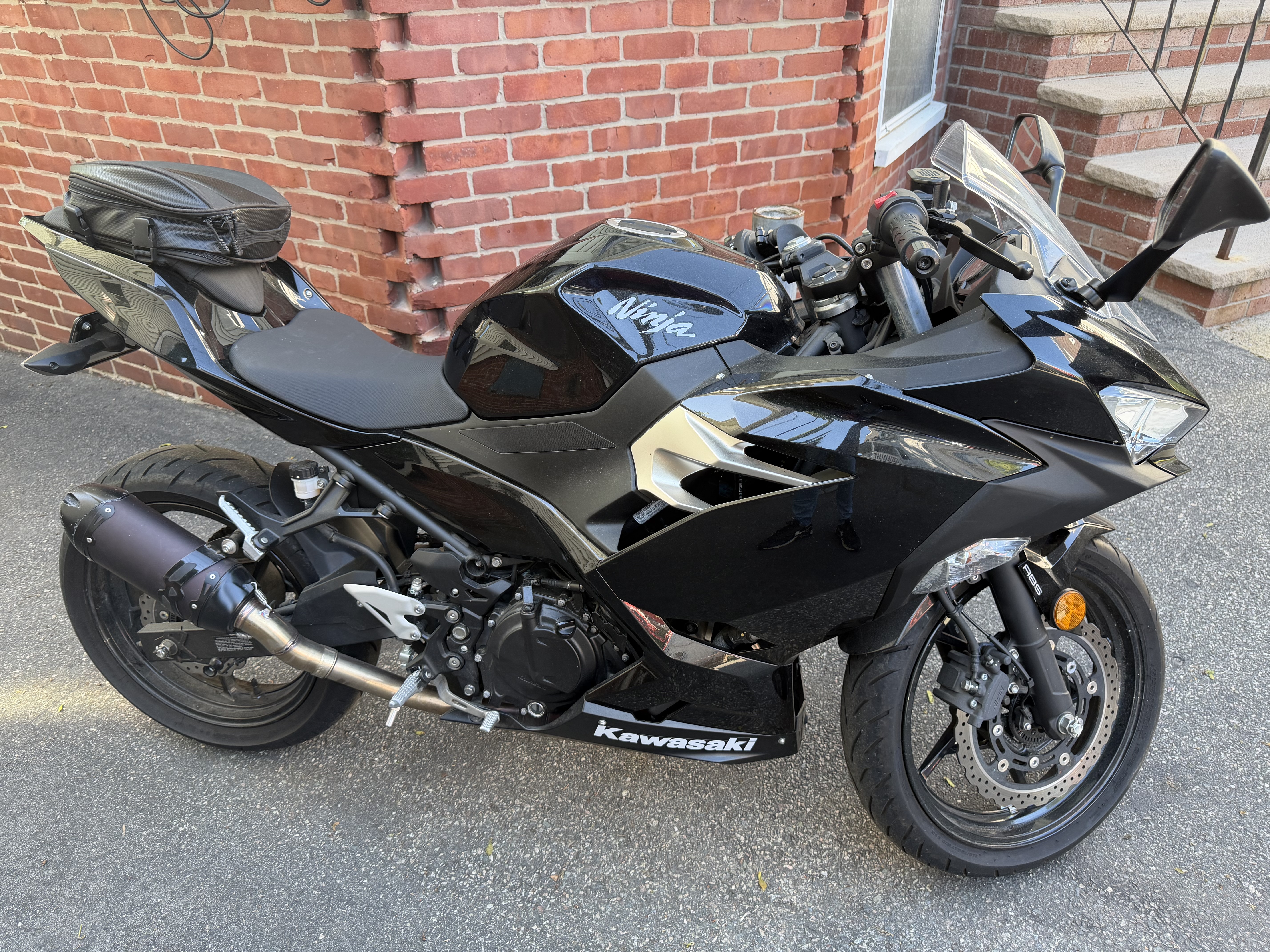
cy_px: 476
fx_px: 881
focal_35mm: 24
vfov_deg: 56.8
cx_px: 635
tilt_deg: -32.2
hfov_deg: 71.6
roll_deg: +1.5
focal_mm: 6.76
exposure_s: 1/121
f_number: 1.78
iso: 100
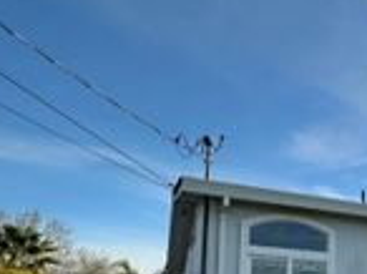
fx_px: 508
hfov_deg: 29.6
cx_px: 505
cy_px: 295
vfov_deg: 27.8
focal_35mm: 48
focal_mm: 2.22
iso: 50
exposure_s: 1/1401
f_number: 2.2
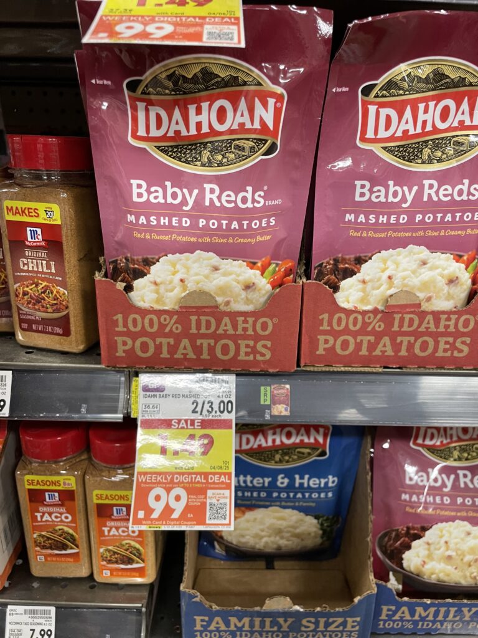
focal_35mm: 26
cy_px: 319
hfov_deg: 53.1
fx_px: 479
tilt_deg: -21.0
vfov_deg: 67.3
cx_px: 239
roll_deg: -1.7
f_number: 1.6
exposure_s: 1/60
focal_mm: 4.2
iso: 200
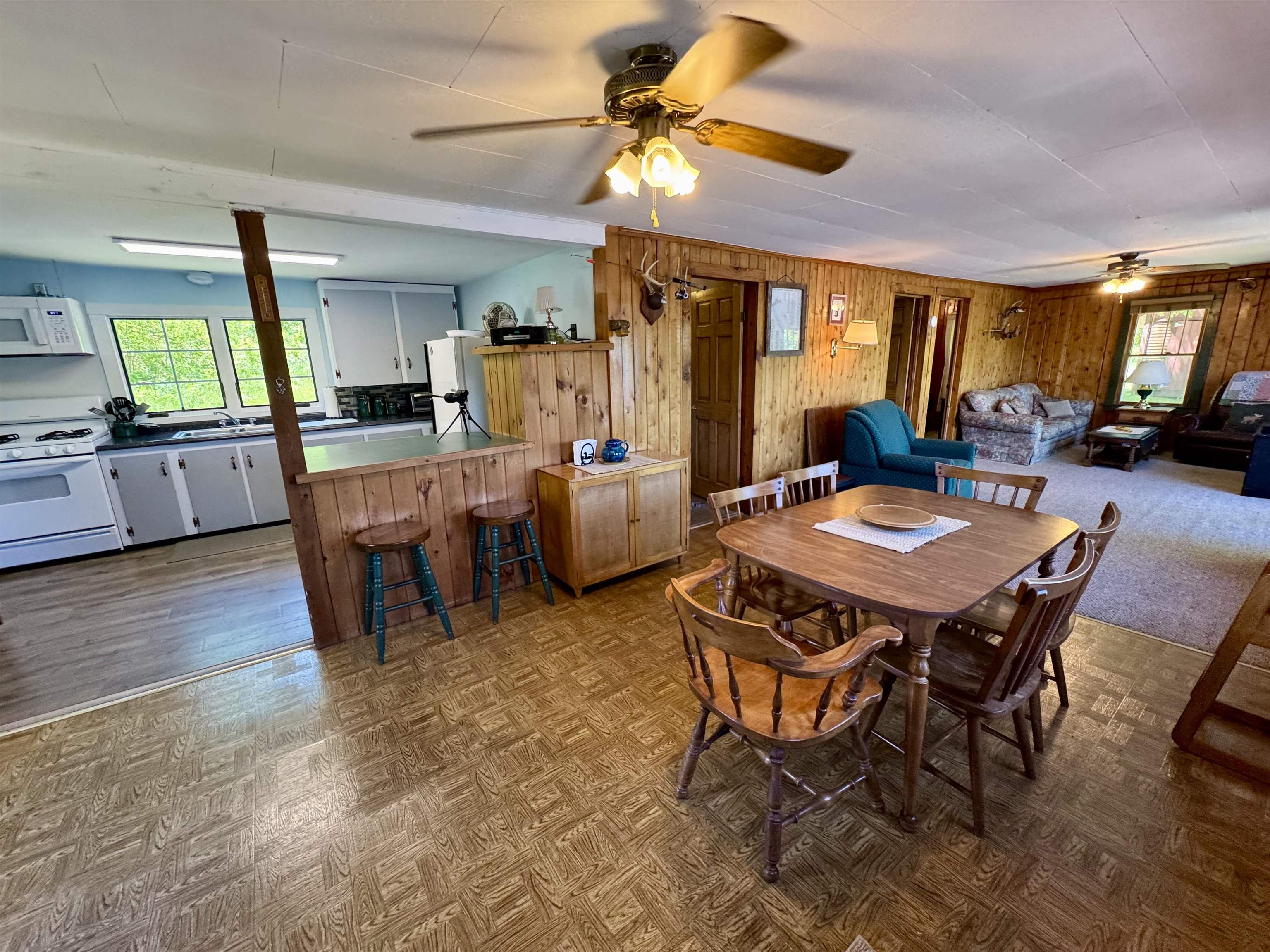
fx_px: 514
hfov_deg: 102.1
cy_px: 476
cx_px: 635
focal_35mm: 14
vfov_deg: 85.7
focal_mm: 2.22
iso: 250
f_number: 2.2
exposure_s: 1/120
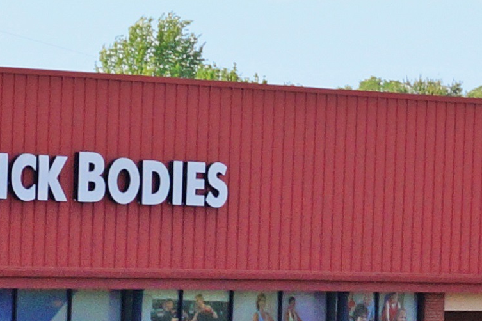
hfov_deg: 7.1
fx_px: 3869
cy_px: 181
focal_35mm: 289
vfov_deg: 4.8
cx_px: 197
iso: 100
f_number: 11
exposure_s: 1/160
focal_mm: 28
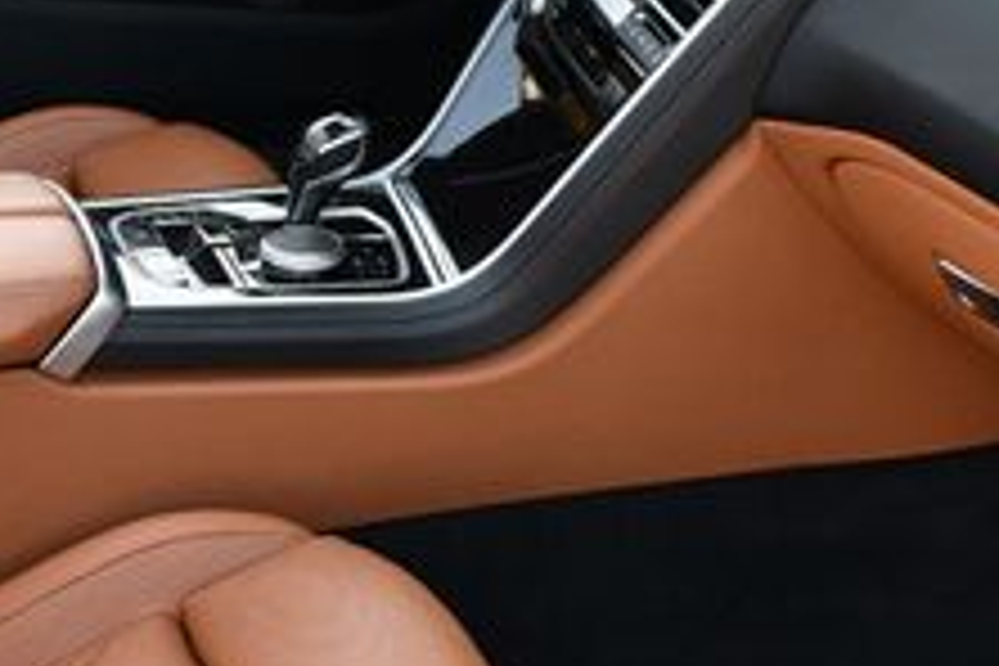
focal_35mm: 104
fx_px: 2886
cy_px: 432
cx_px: 140
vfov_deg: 13.1
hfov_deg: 19.4
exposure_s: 1/250
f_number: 5
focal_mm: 18
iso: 400
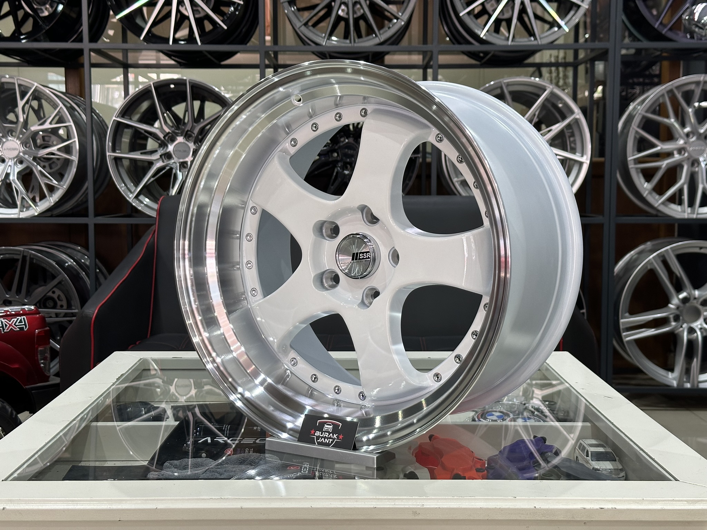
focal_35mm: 48
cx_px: 354
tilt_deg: -5.0
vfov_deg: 30.3
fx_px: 980
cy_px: 265
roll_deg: +0.0
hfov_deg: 39.7
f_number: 1.78
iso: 80
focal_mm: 6.86
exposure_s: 1/50
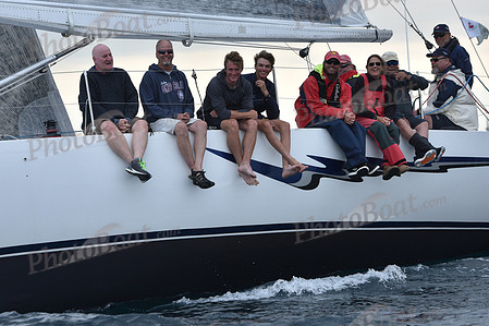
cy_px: 174
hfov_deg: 12.2
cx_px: 237
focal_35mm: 168
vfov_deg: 8.2
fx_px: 2281
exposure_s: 1/800
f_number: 5
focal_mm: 130
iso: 400
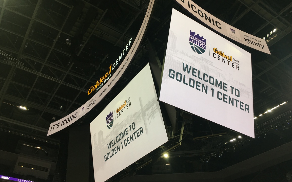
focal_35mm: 32
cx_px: 148
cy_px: 80
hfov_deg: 59.7
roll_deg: -2.1
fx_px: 255
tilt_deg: +41.0
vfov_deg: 39.3
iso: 25
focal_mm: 4.15
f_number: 2.2
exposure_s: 1/120
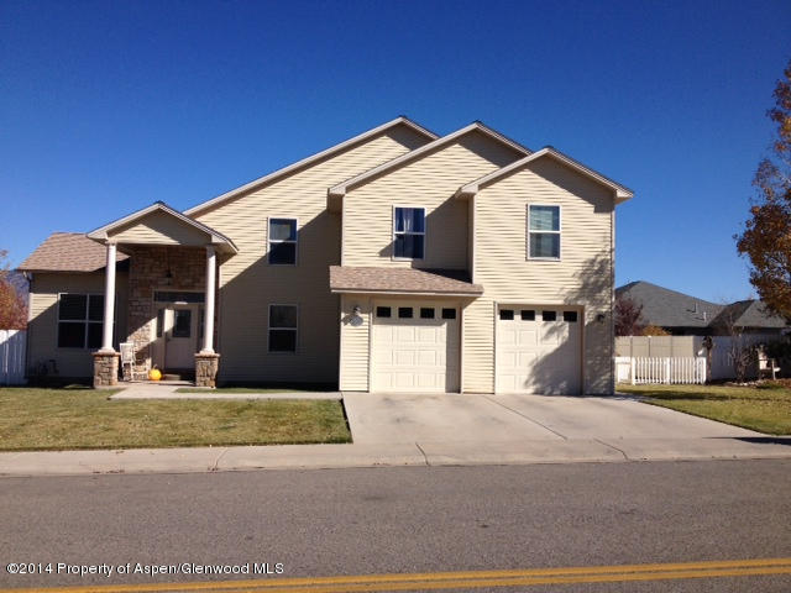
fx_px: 800
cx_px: 396
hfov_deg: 52.6
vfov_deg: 40.7
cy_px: 296
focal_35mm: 35
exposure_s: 1/2513
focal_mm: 4.28
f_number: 2.4
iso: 50
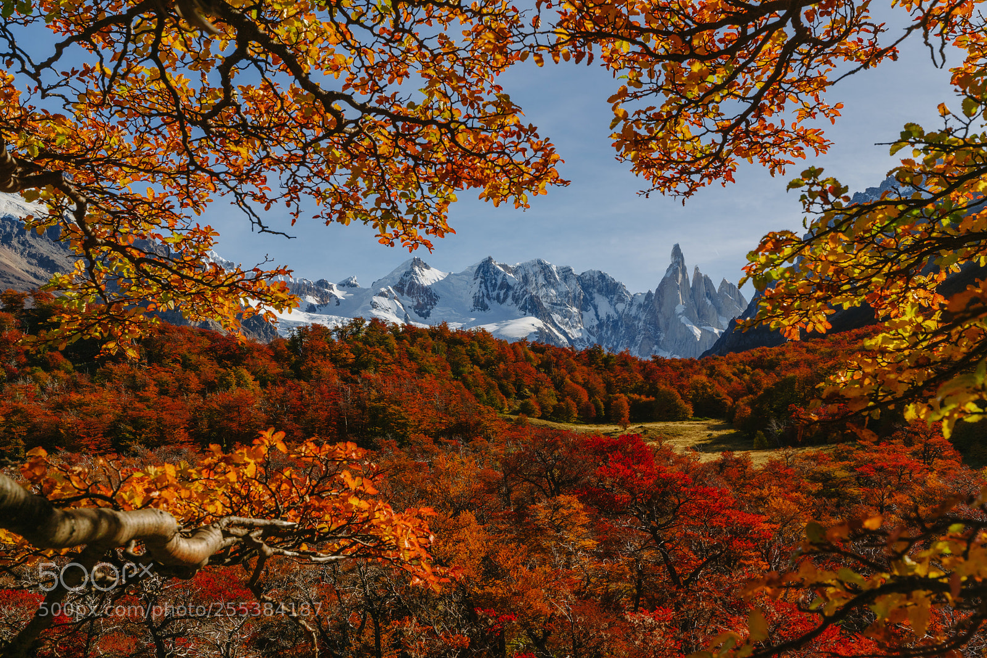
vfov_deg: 37.9
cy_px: 329
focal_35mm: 35
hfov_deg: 54.4
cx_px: 494
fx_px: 960
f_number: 16
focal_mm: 35
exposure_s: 1/50
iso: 200
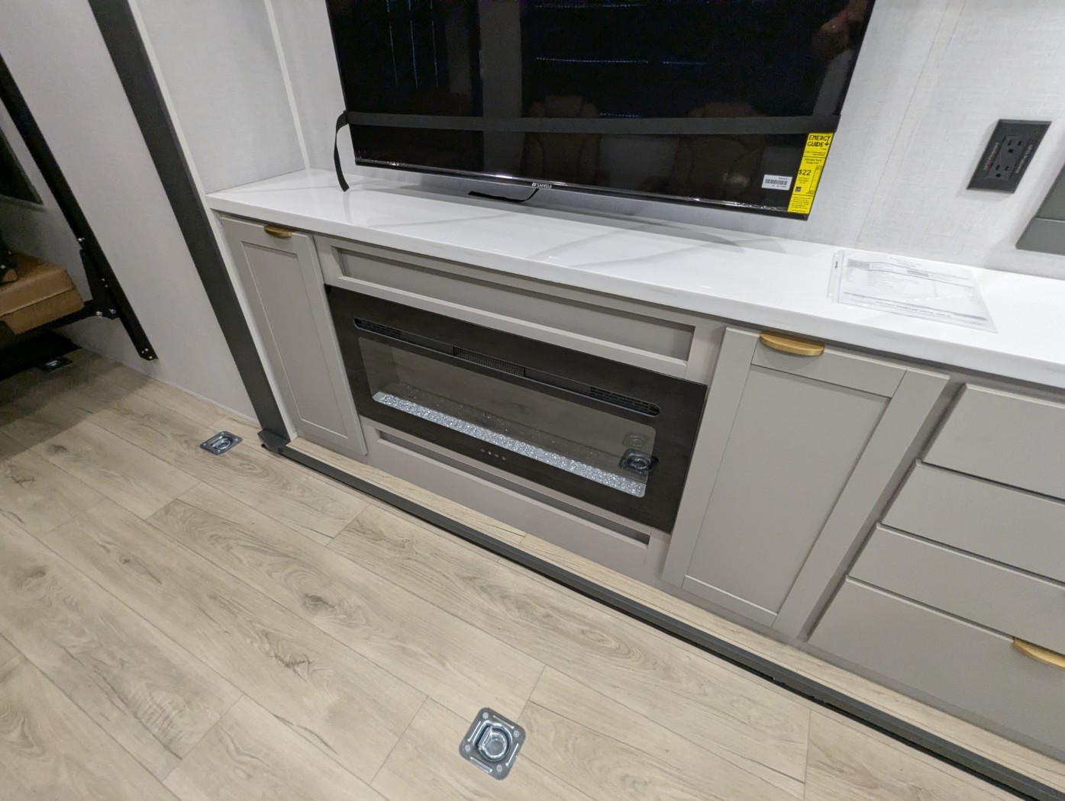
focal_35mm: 16
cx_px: 532
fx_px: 493
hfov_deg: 94.4
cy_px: 400
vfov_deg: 78.2
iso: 353
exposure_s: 1/71.5
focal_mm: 2.35
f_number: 2.2
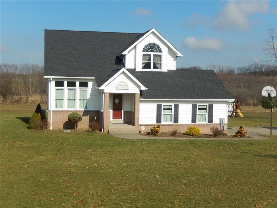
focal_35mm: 51
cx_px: 138
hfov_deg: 37.5
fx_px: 408
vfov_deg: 28.6
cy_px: 104
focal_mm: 9.2
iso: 125
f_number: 4.5
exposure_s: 1/1000
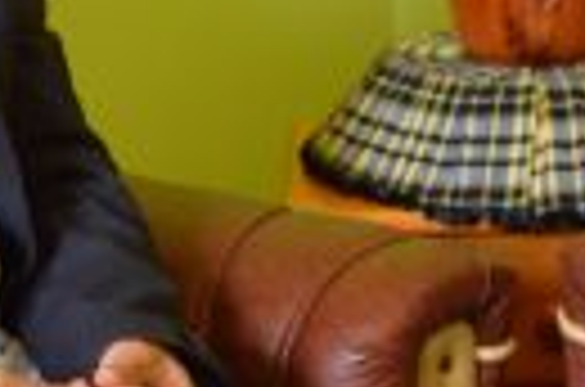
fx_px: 2642
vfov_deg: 8.3
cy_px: -90
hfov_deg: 12.6
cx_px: 436
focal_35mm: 163
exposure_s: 1/60
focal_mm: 22
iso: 1100
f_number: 4
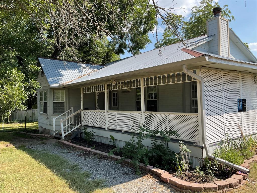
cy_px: 96
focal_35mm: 29
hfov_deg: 61.7
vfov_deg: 48.2
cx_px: 128
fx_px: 215
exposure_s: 1/749
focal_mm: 3
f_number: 1.8
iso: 16
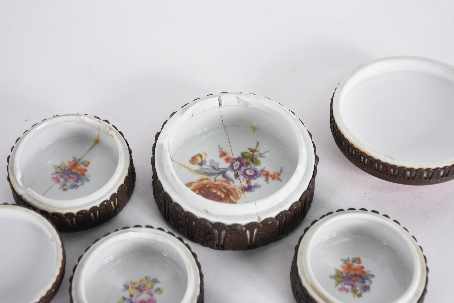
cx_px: 227
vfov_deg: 18.9
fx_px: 908
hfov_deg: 28.1
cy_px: 152
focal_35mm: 72
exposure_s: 1/50
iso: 200
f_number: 6.3
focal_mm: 48
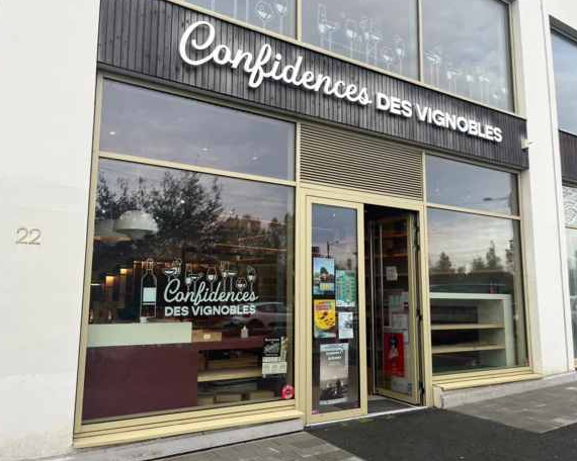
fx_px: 478
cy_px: 233
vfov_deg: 51.5
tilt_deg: +8.1
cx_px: 289
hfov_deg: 62.2
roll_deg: +0.0
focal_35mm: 28
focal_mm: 5.1
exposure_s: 1/508
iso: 50
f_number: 1.6
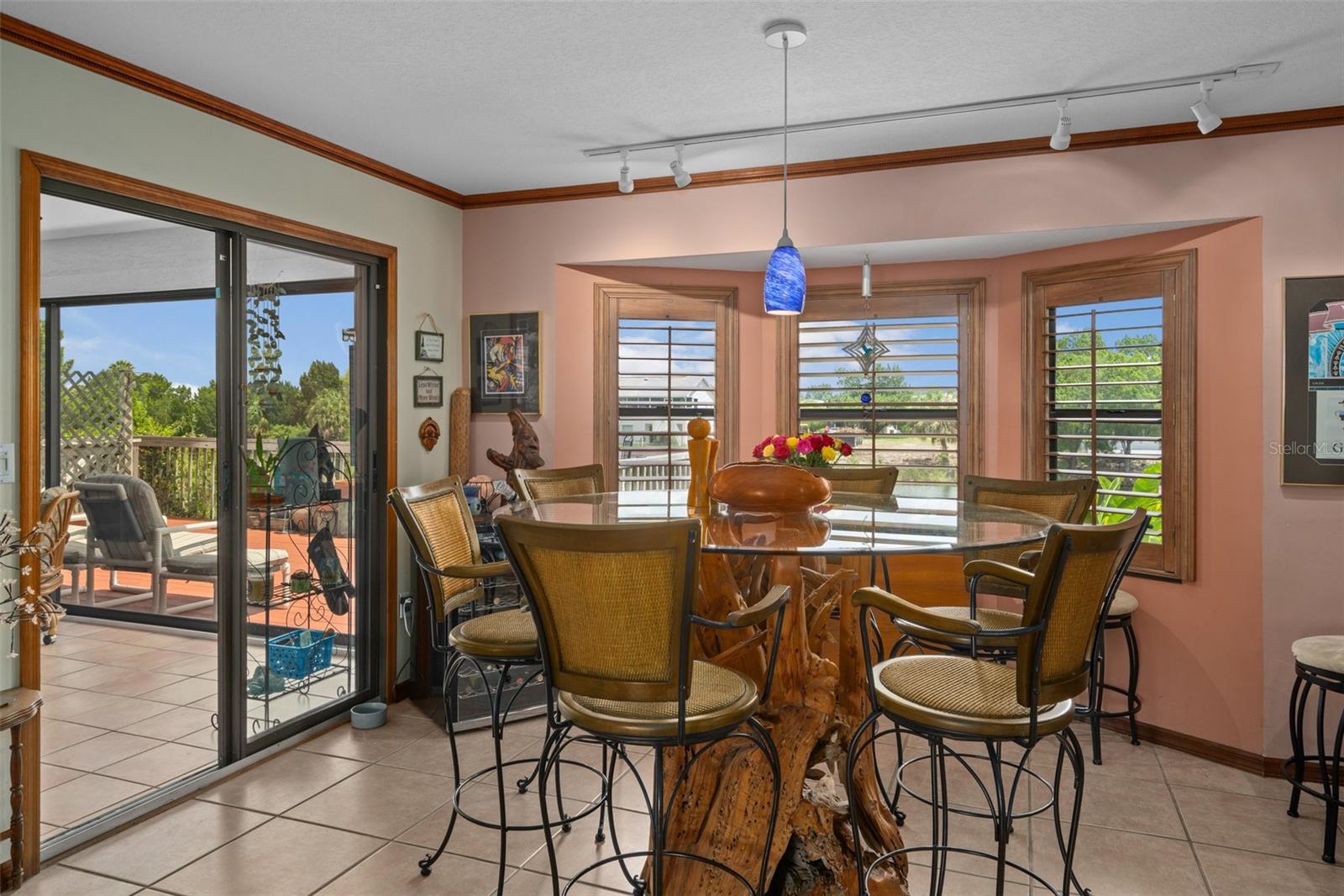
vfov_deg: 57.2
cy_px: 448
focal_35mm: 22
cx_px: 672
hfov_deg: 78.6
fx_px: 821
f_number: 8
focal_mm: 22
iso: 320
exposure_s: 1/4
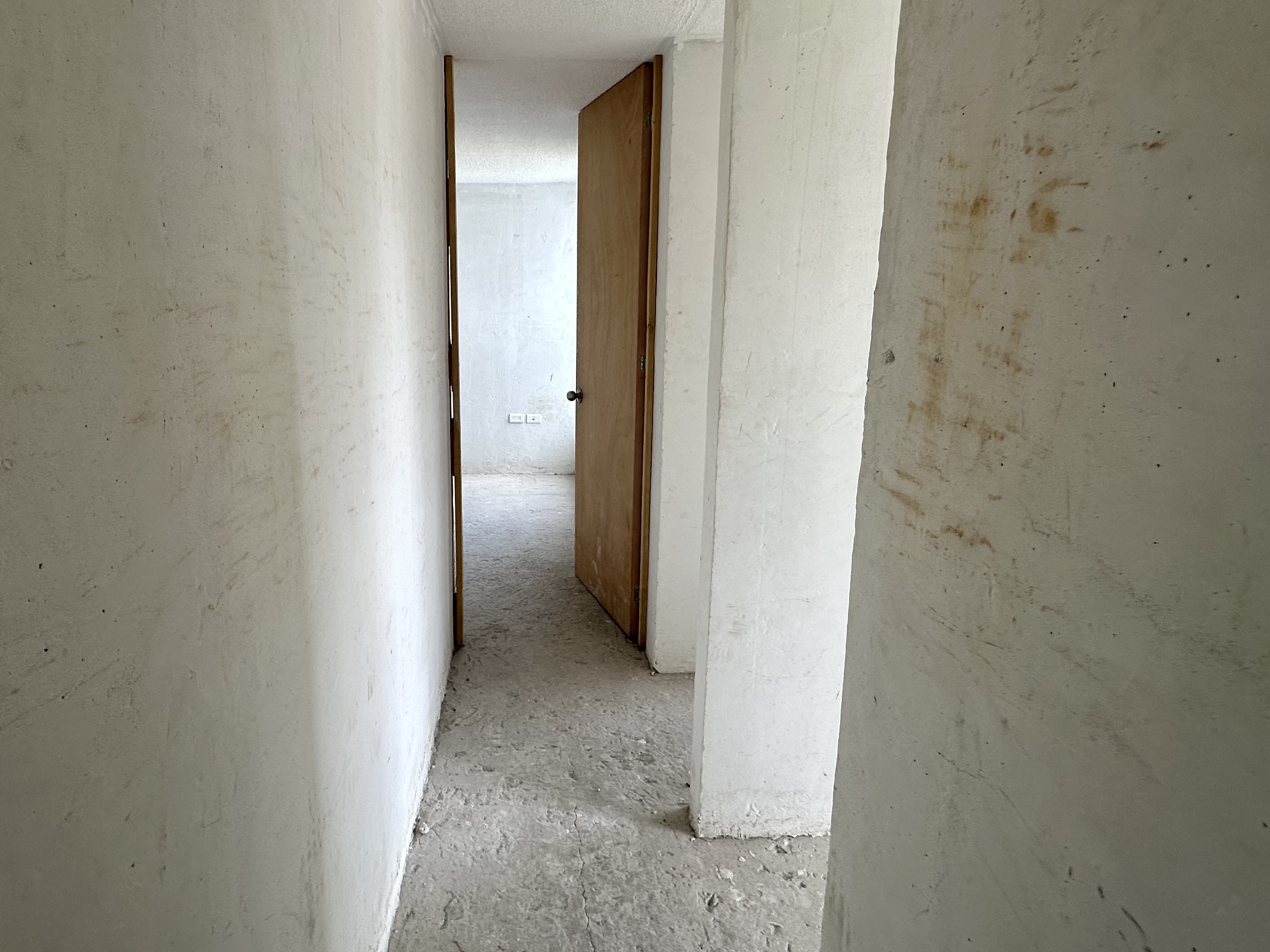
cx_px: 537
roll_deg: +0.3
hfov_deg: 81.2
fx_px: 734
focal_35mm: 20
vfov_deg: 65.8
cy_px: 426
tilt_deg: -9.8
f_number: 2.2
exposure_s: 1/99
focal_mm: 2.22
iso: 40
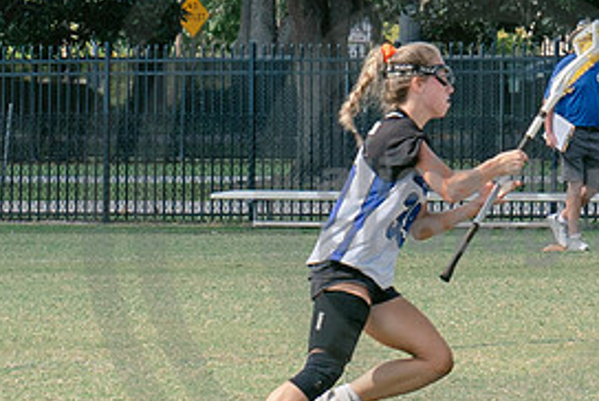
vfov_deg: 2.9
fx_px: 7878
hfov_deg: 4.3
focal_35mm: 473
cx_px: 738
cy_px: 105
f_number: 5.6
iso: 250
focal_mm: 70
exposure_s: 1/800
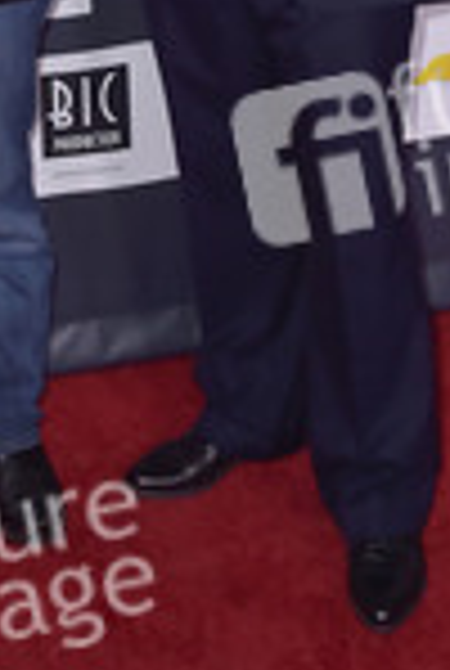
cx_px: 56
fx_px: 1400
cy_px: -85
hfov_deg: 18.0
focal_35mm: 75
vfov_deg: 24.9
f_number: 6.3
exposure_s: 1/320
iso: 500
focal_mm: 28
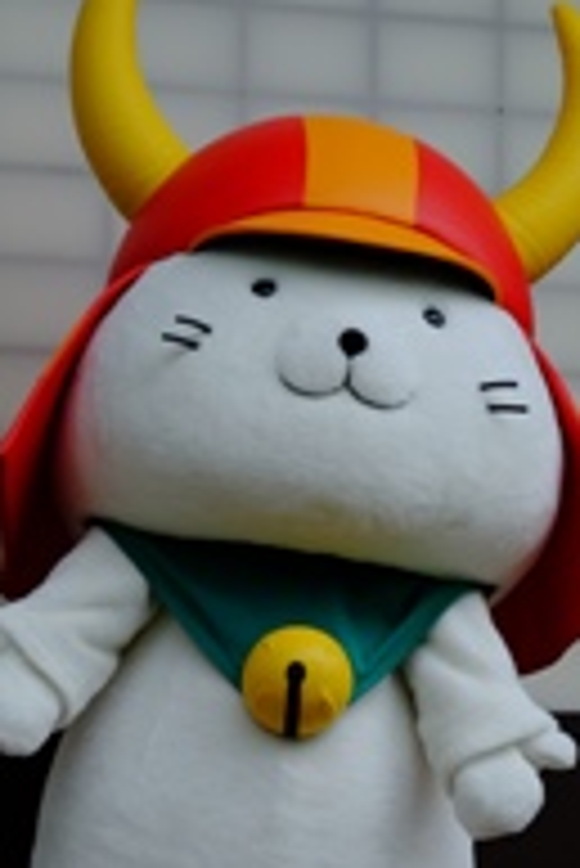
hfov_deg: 7.1
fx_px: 4655
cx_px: 348
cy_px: 639
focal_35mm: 193
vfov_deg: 10.6
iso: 400
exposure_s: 1/180
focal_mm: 55
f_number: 5
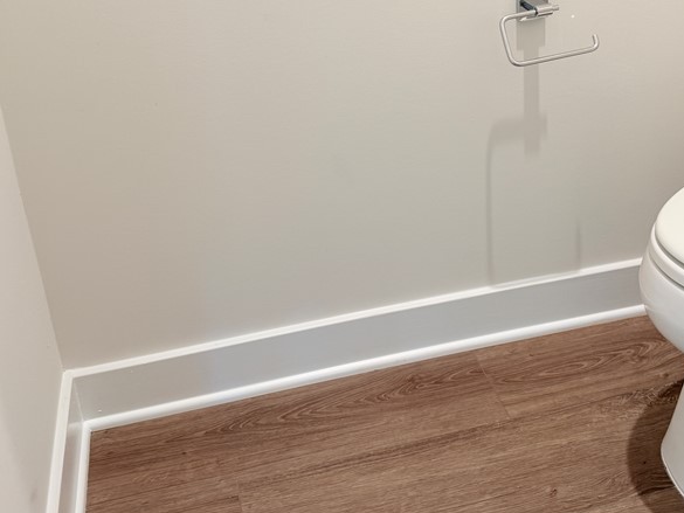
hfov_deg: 44.7
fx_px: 830
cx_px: 374
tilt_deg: -22.5
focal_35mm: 42
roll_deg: +3.5
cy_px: 112
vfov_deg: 33.5
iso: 125
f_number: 1.78
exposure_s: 1/60
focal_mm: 6.76
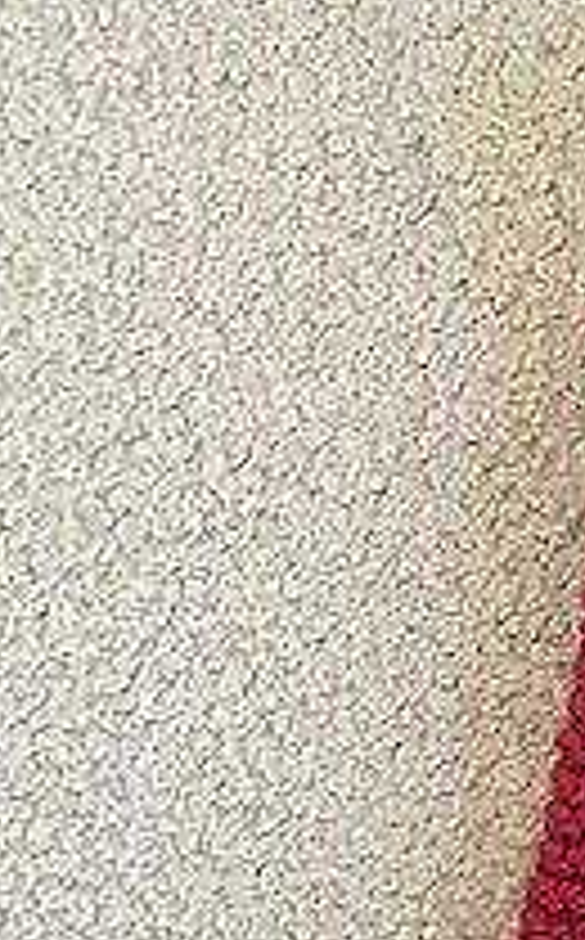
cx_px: 1062
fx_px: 2329
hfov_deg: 12.9
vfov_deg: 20.7
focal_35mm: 91
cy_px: 1241
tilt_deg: -78.5
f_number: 1.8
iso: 25
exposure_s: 1/40
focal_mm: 3.99
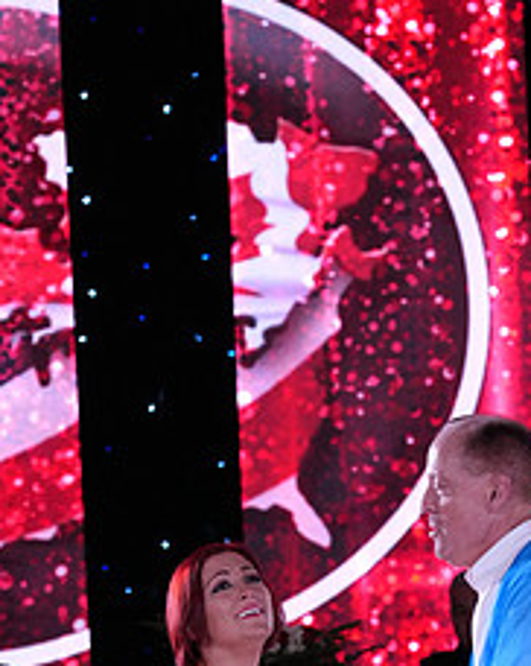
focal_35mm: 251
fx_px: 4937
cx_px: 343
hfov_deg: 6.2
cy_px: 777
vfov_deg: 7.6
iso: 2500
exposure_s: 1/250
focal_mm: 105
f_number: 5
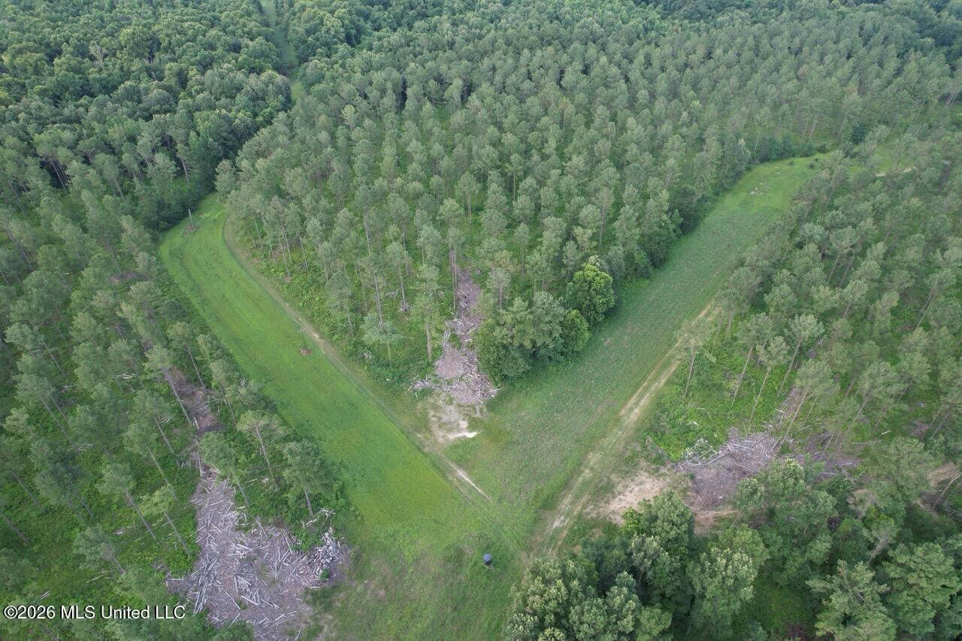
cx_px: 481
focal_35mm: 22
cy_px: 320
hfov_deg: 78.6
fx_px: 588
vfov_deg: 57.2
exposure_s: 1/200
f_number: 2.8
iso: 100
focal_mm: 8.4
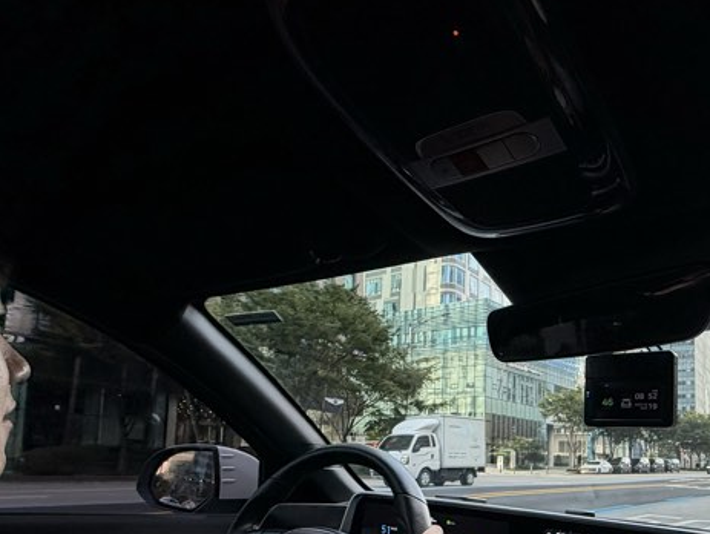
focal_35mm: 29
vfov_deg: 46.2
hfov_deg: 61.2
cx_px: 416
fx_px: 595
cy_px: 413
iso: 40
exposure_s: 1/168
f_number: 2.2
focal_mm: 2.22
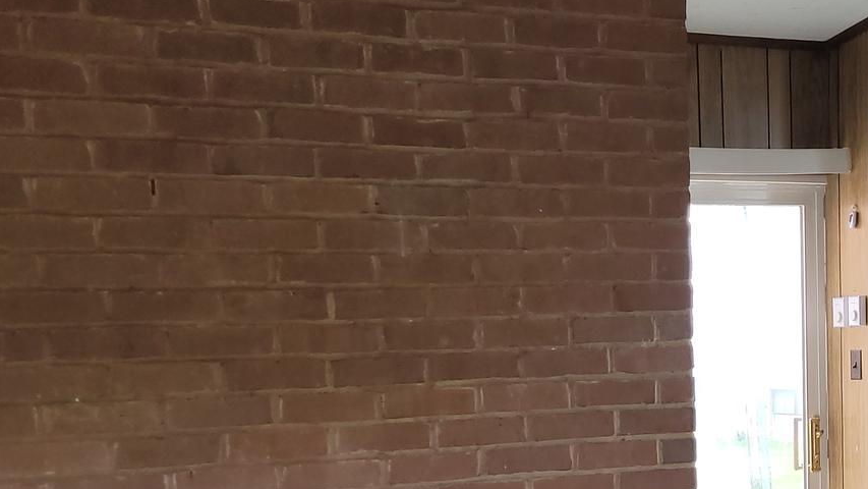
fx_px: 1565
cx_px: 649
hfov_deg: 30.5
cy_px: 581
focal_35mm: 68
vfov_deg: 17.0
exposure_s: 1/60
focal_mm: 5.4
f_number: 1.8
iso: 64
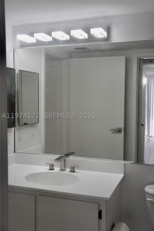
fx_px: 260
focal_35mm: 40
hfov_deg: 33.0
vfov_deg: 47.9
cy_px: 116
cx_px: 77
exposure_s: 1/80
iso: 200
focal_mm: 27
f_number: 5.6
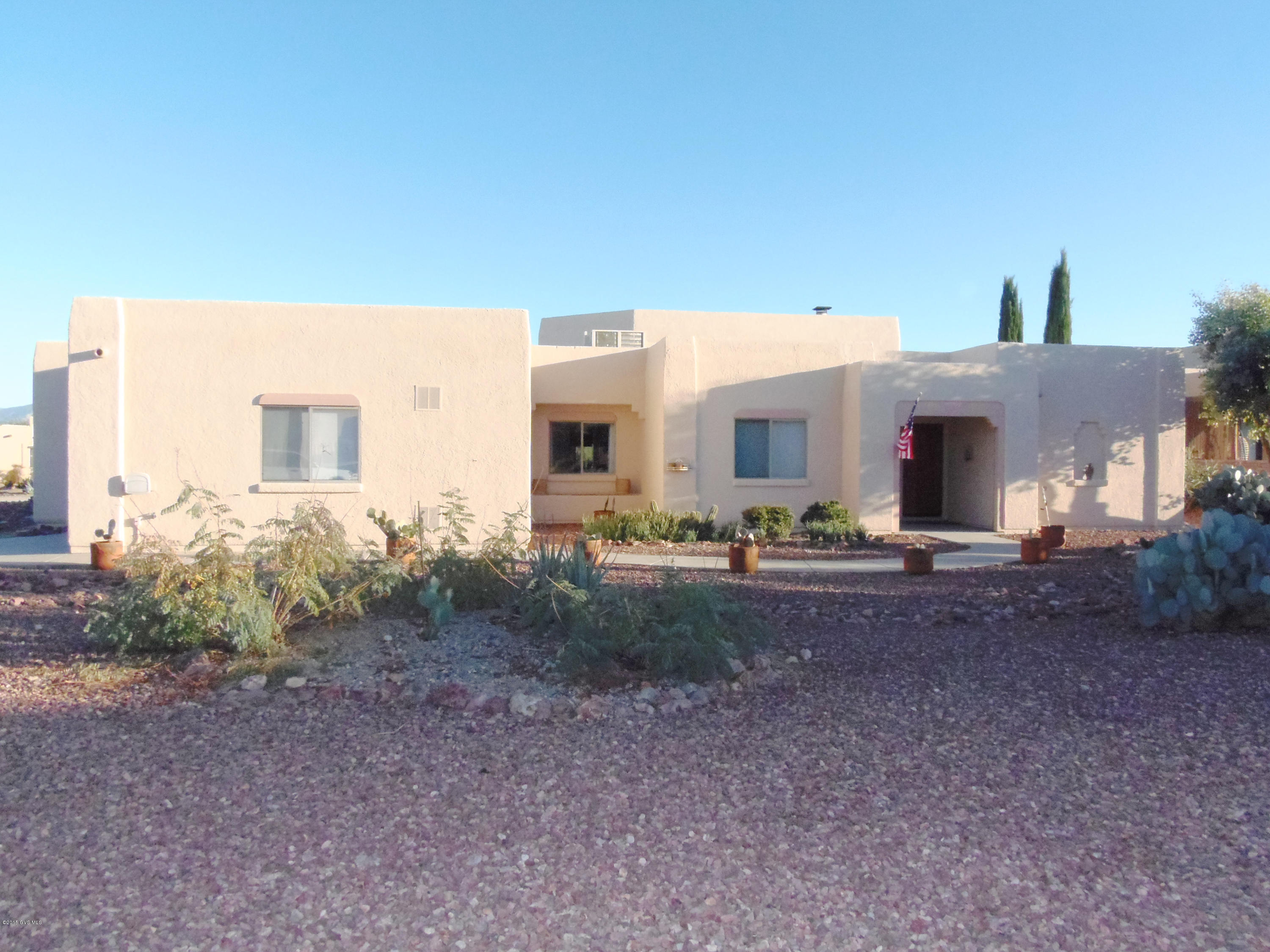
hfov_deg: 67.3
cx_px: 635
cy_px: 476
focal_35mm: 26
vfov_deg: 53.1
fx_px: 954
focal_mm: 4.8
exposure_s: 1/1000
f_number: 5.5
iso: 400
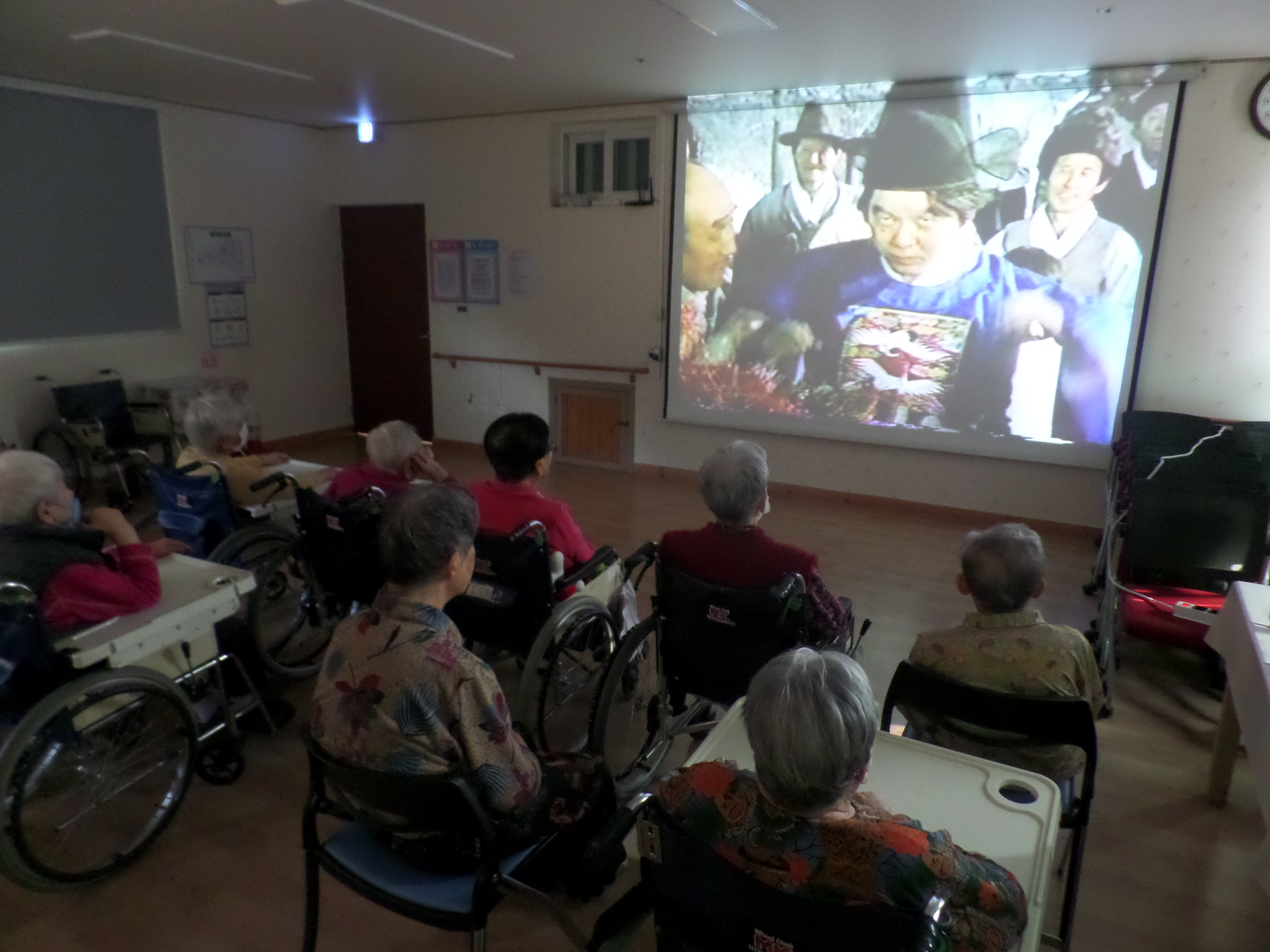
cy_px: 476
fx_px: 844
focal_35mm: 23
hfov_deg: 73.9
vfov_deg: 58.9
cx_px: 635
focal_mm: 4.1
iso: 800
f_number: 2.8
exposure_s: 1/30
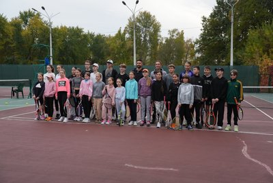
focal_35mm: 36
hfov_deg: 53.1
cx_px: 136
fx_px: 273
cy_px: 92
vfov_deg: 36.9
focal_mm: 36
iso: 500
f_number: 2.8
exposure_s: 1/200
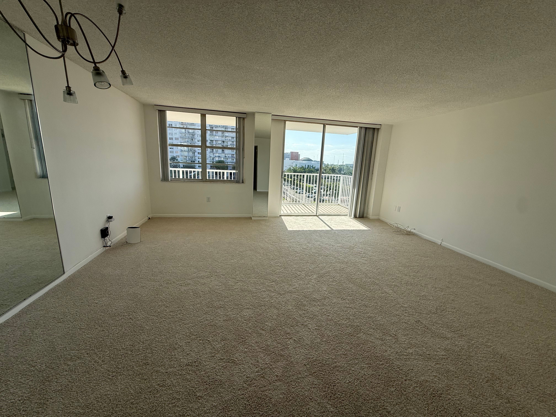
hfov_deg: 102.1
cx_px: 278
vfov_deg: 85.7
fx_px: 225
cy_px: 208
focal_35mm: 14
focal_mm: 2.22
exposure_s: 1/1961
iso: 64
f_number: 2.2
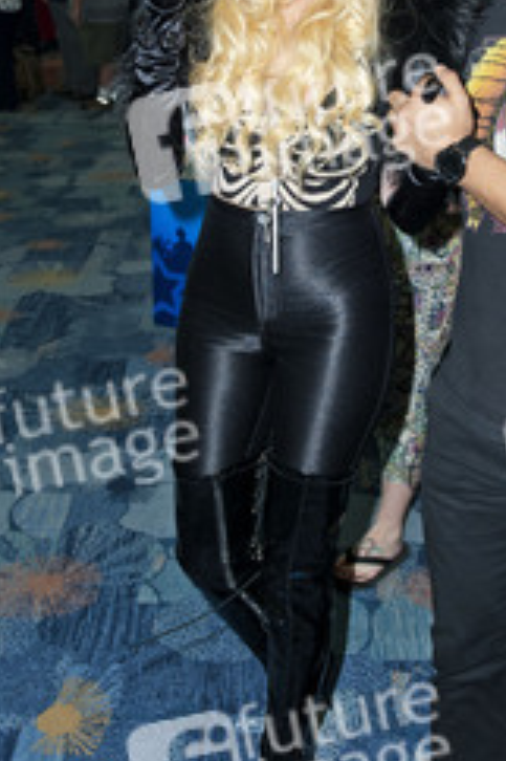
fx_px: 1013
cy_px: 286
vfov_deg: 40.9
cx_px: 382
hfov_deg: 27.6
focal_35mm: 48
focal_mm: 29
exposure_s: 1/320
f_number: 5
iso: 500
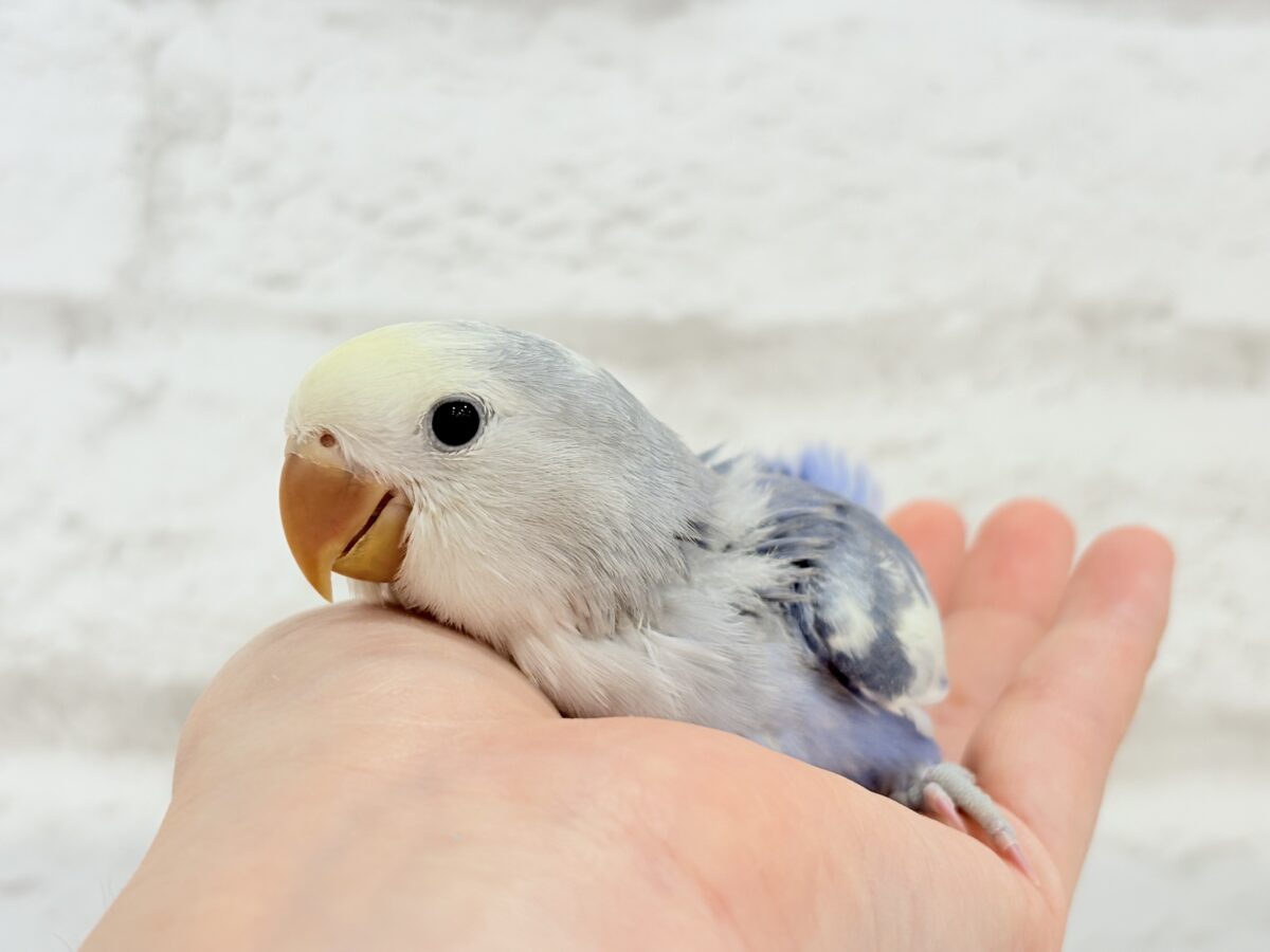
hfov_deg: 36.8
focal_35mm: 52
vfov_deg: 28.0
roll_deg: -0.6
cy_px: 476
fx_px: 1908
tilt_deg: -1.8
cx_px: 635
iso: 32
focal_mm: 5.96
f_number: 1.6
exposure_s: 1/50
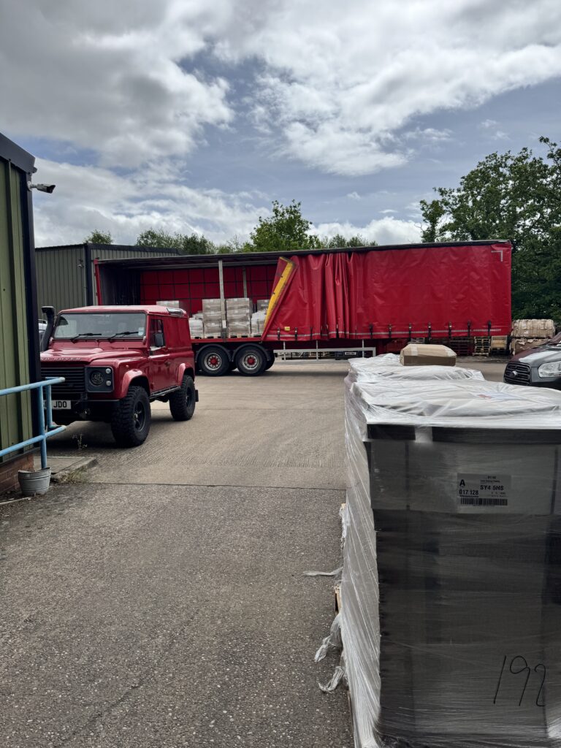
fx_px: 519
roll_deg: -0.5
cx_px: 280
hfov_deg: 56.8
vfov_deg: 71.6
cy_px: 374
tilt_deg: -5.6
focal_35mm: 24
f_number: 1.78
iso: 80
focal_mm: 6.76
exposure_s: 1/10417
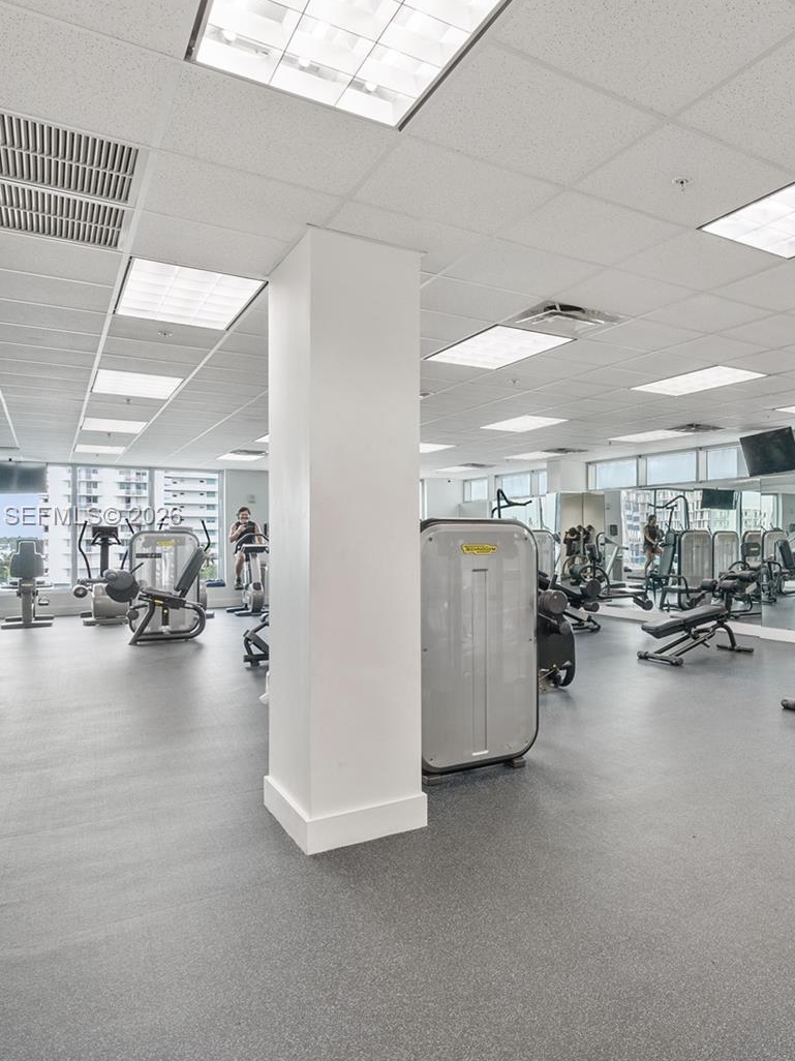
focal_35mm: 24
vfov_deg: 71.6
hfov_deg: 51.4
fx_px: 735
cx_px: 686
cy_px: 517
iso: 200
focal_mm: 16
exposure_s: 1/4
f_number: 9
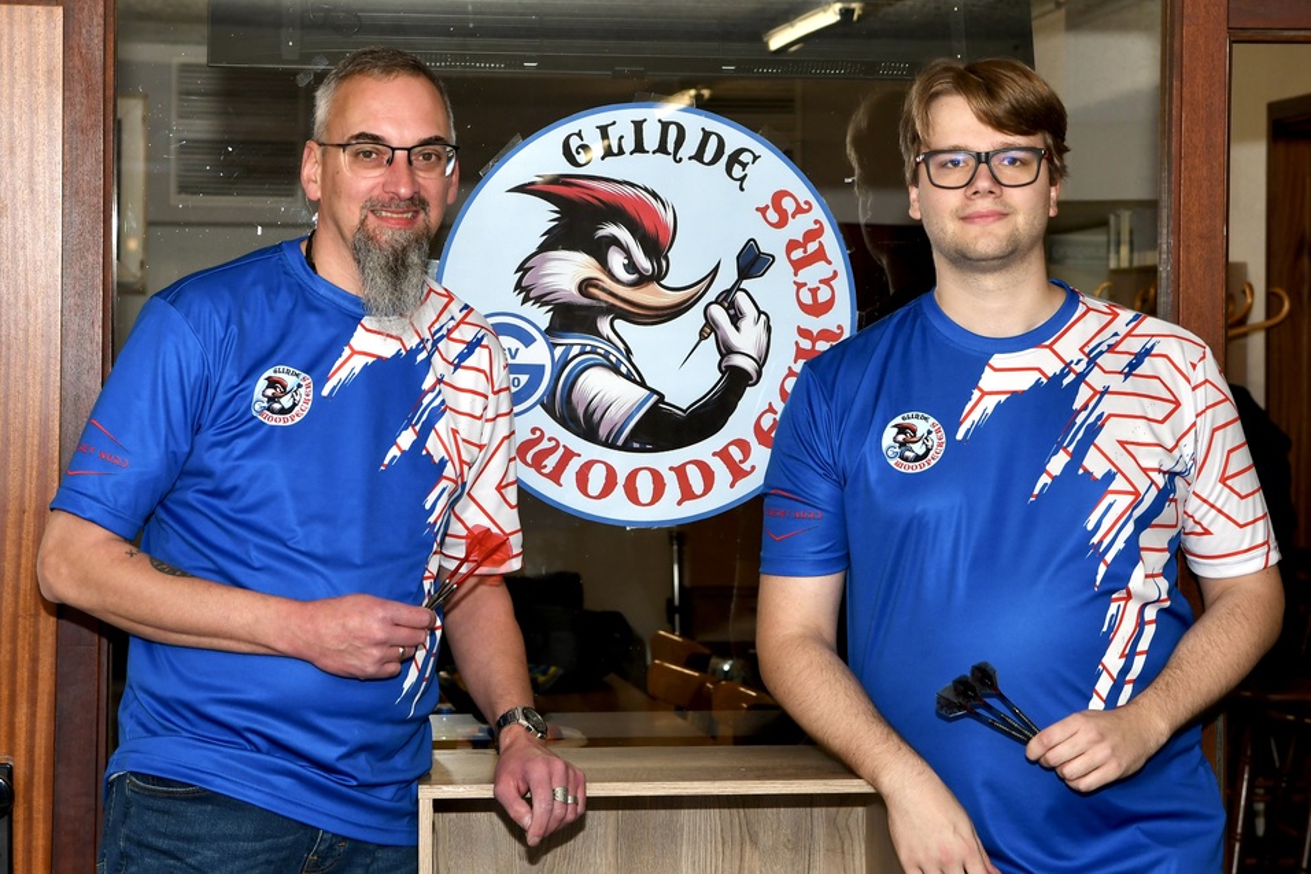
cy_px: 437
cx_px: 656
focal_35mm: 68
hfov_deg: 29.9
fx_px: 2458
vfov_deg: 20.2
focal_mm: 45
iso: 500
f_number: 5
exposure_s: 1/100
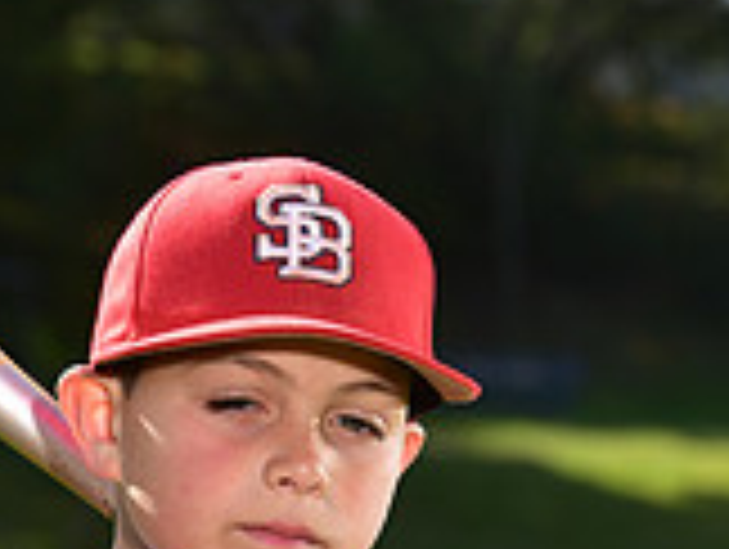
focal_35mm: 327
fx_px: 6897
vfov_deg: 4.5
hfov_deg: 6.0
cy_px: 842
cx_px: 236
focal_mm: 95
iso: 80
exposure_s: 1/250
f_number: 5.6
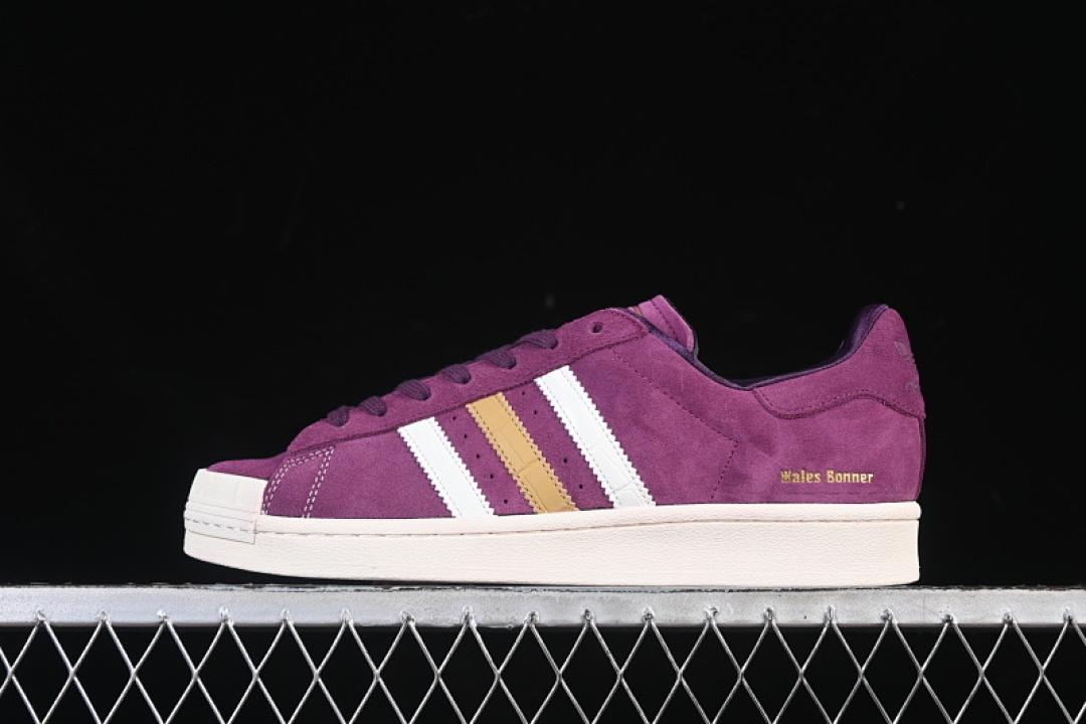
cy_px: 362
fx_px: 2262
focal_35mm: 75
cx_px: 543
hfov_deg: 27.0
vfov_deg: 18.2
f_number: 7.1
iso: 160
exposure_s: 1/80
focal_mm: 50
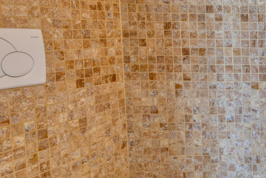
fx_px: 340
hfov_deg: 28.2
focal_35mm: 46
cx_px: 399
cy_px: 58
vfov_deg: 29.0
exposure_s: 2
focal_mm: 15
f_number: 18
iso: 320
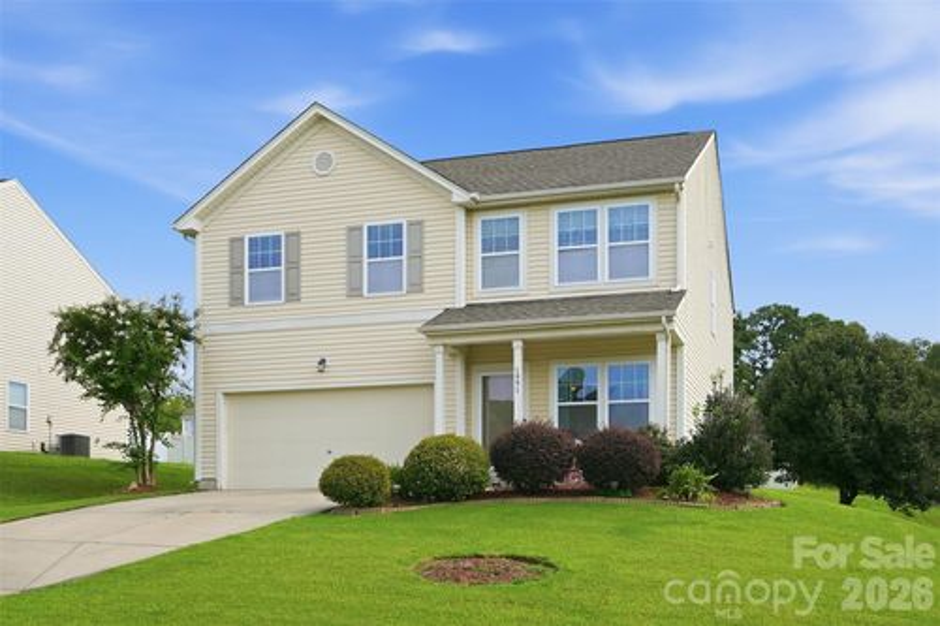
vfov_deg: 35.0
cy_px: 313
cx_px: 470
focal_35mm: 38
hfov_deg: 50.7
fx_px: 992
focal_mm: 38
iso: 100
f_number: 9
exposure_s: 1/125
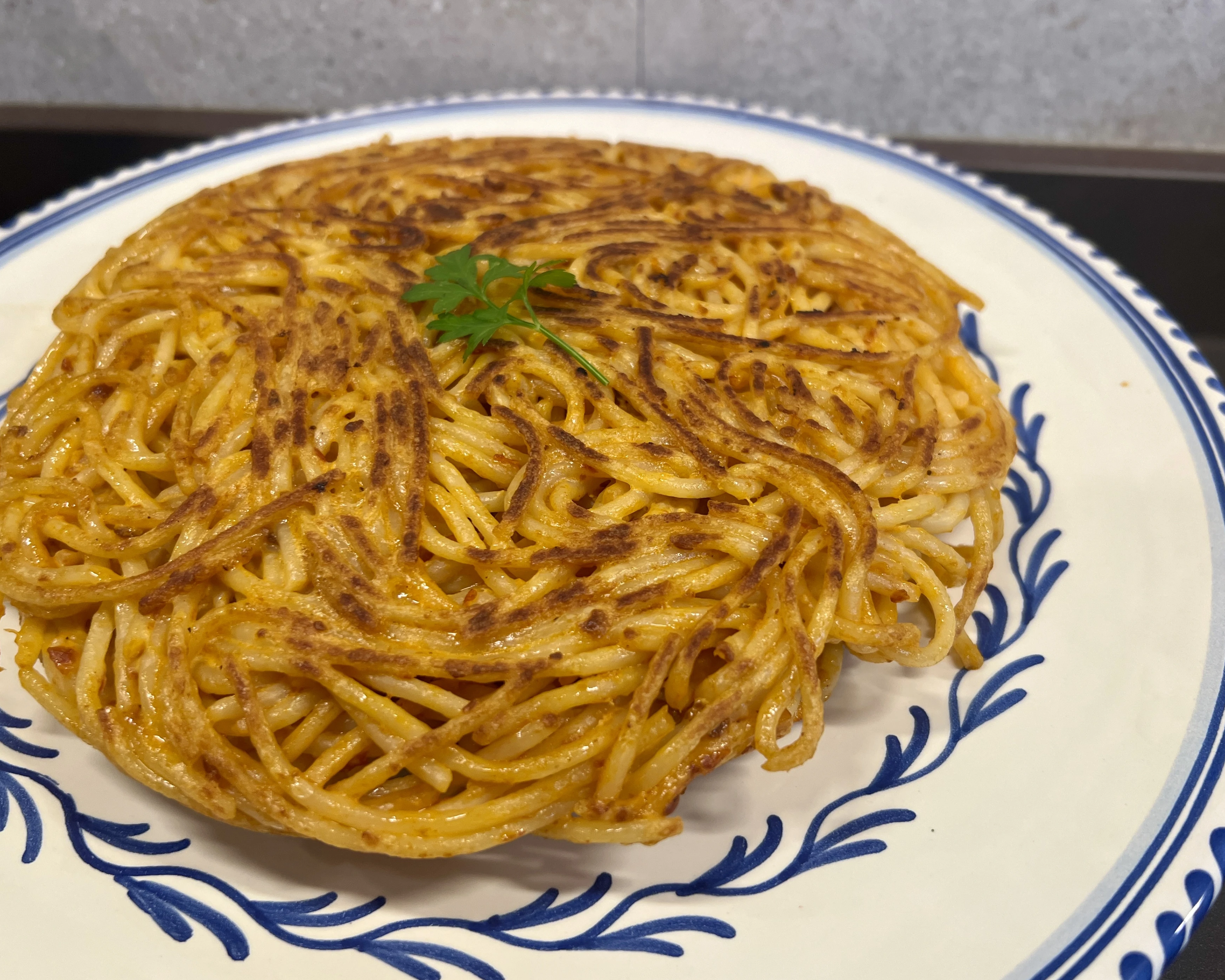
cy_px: 505
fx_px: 1015
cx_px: 616
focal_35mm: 28
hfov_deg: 62.2
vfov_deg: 51.5
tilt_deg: -39.5
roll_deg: +0.6
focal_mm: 5.7
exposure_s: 1/100
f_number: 1.5
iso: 100
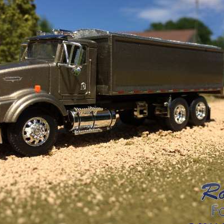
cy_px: 98
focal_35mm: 41
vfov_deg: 40.9
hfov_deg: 40.8
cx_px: 127
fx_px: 300
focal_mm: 4.15
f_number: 2.2
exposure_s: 1/3165
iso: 32
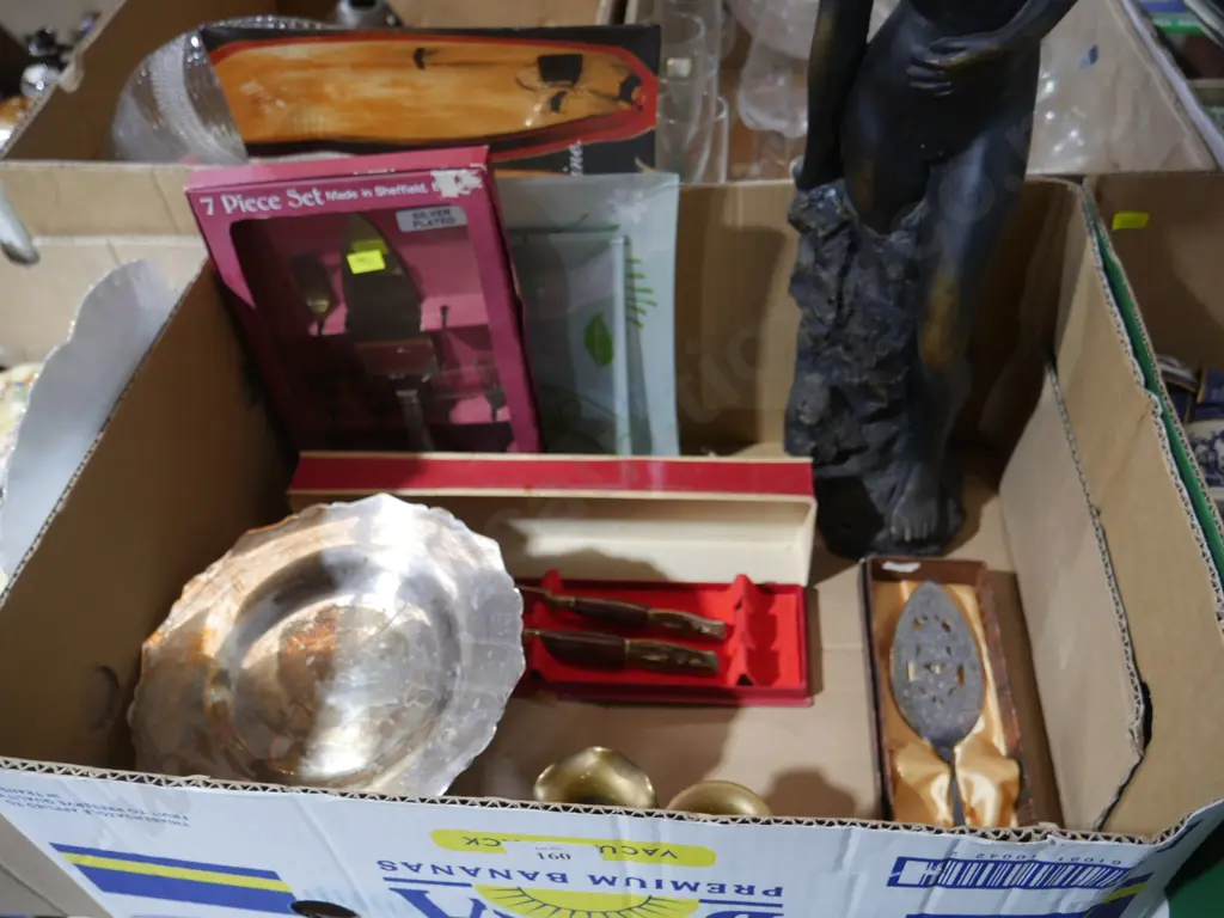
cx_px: 612
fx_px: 990
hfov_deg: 63.4
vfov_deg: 49.7
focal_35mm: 28
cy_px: 459
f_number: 3.5
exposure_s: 1/60
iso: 1000
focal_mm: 14
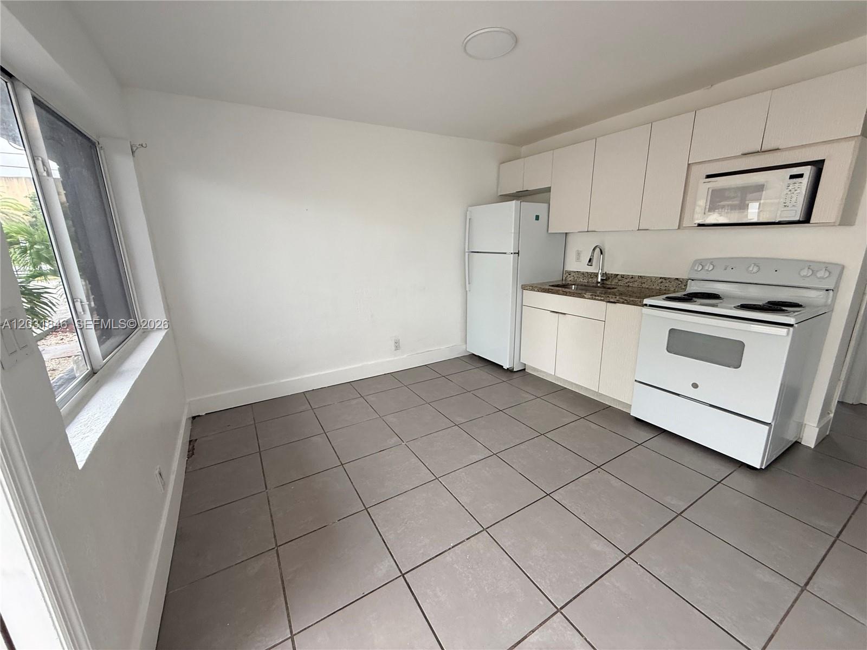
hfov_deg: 102.1
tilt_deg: -13.3
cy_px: 325
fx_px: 351
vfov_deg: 85.7
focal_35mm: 14
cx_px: 434
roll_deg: +0.8
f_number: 2.2
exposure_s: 1/99
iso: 160
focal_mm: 2.22
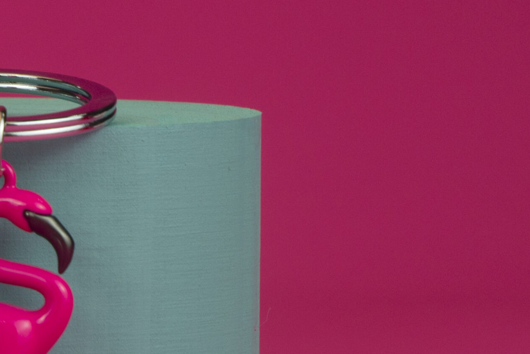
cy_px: 312
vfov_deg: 11.7
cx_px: -1
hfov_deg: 17.2
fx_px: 1708
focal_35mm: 116
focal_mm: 38
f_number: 10
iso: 100
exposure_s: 1/30
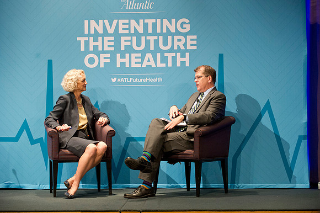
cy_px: 106
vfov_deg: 13.4
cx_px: 160
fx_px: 906
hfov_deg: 20.0
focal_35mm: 102
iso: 2500
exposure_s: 1/125
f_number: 4
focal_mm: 102
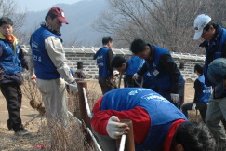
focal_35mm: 74
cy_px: 130
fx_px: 465
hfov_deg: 26.5
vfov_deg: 18.2
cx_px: 198
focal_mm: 24
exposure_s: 1/1600
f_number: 4
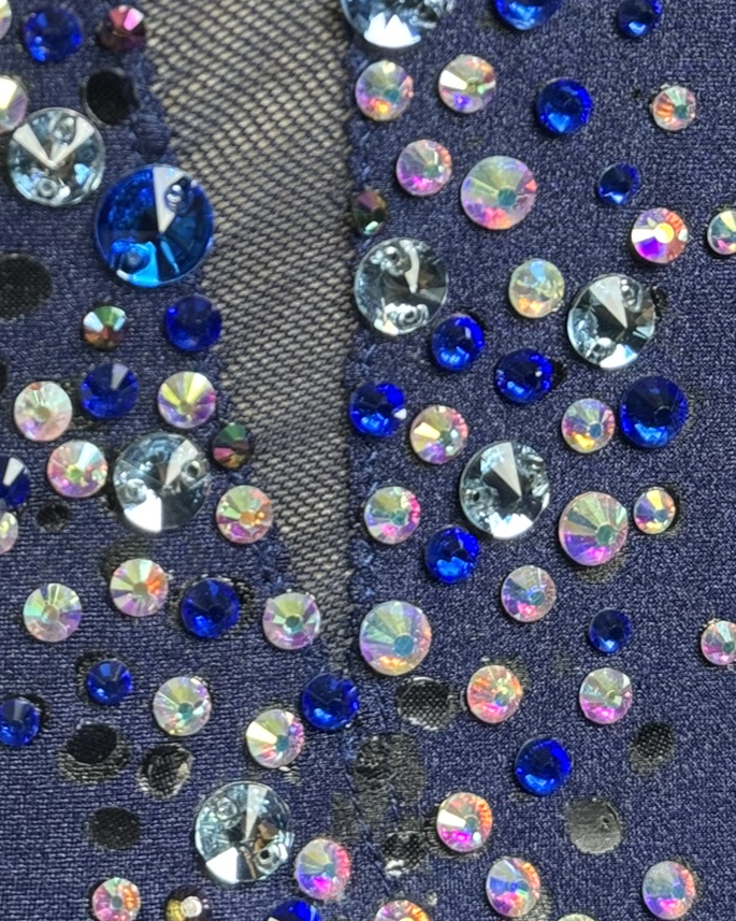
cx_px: 202
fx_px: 3051
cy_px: -13
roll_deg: +3.5
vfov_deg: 16.8
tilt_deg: -1.8
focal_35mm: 112
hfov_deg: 13.7
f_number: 1.78
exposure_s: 1/50
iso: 160
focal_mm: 6.76
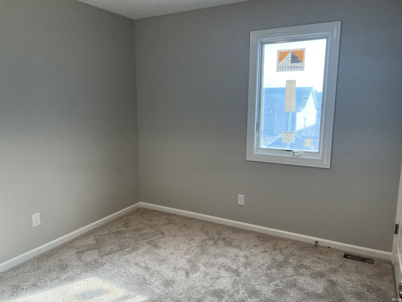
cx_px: 201
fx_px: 302
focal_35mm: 26
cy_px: 151
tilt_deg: -10.3
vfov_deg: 53.1
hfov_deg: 67.3
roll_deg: +0.0
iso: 40
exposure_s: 1/212
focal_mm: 5.1
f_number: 1.6
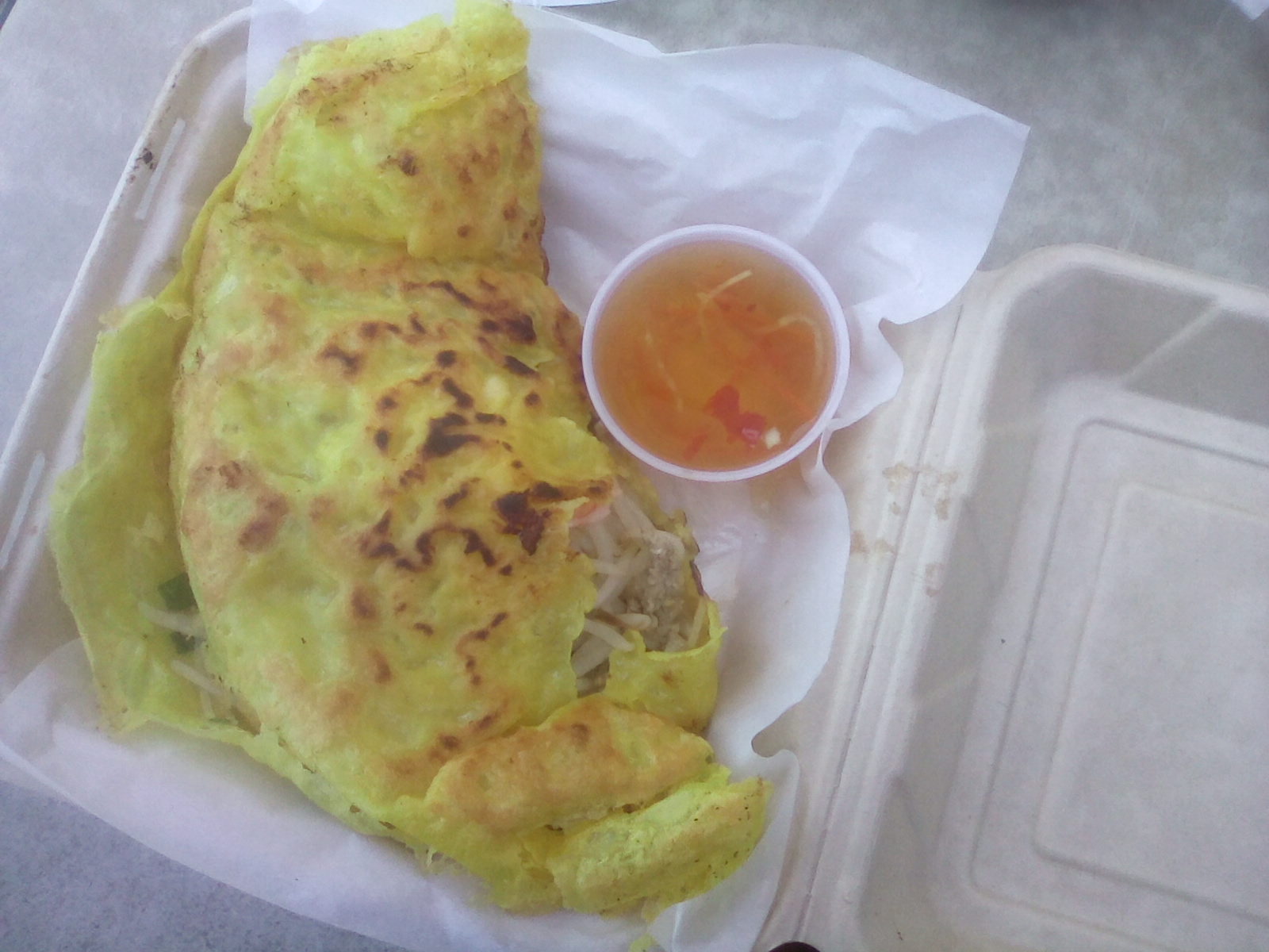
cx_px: 634
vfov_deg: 40.7
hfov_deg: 52.6
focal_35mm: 35
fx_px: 1283
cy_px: 476
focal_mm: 2.9
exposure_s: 1/140
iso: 56
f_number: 2.8
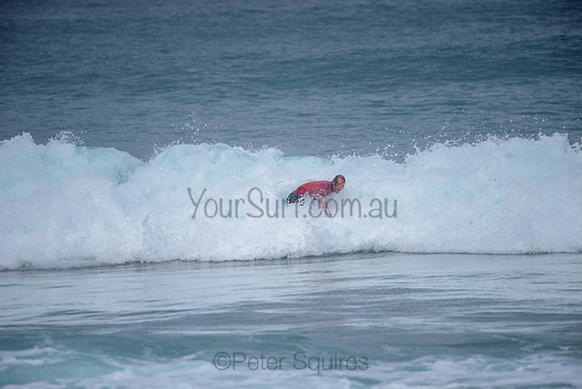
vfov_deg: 2.8
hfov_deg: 4.1
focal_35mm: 500
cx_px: 291
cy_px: 194
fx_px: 8085
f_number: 5.6
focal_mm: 500
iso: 250
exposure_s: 1/2000
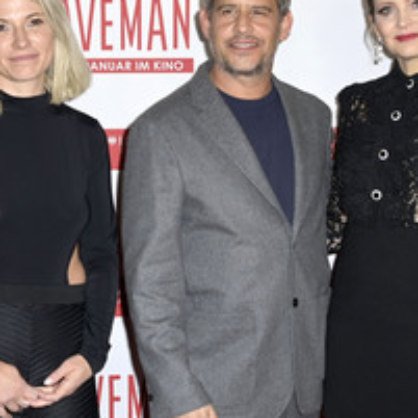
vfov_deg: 20.6
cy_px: 200
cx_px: 361
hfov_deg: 20.3
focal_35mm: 84
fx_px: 1148
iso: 400
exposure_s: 1/250
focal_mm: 44
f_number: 5.6
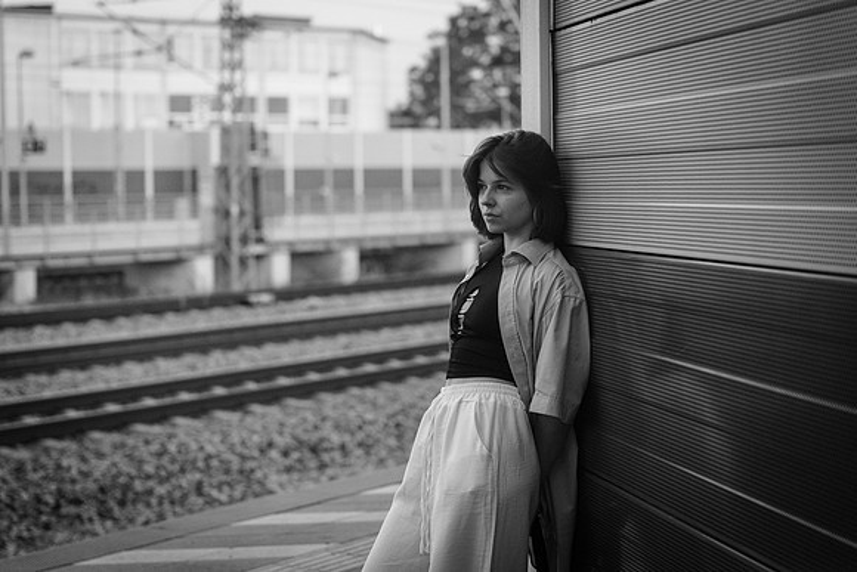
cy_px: 286
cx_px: 428
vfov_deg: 18.2
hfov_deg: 27.0
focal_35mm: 75
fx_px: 1786
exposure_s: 1/160
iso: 800
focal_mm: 50
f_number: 2
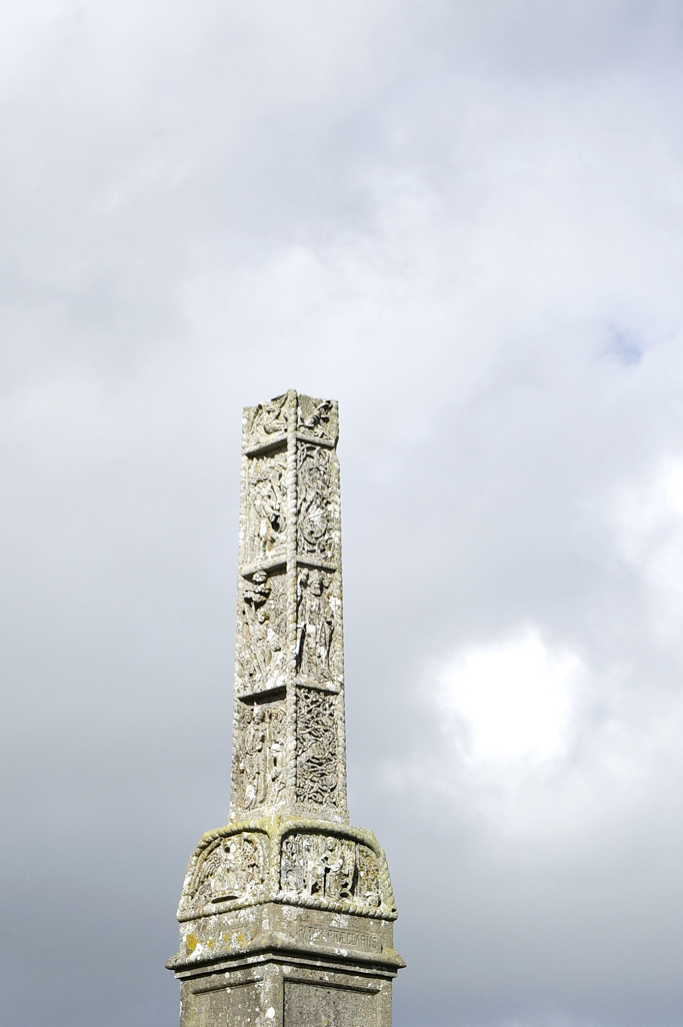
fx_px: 3649
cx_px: 288
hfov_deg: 10.7
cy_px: 1081
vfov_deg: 15.7
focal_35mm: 128
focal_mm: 34
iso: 100
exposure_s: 1/640
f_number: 7.1
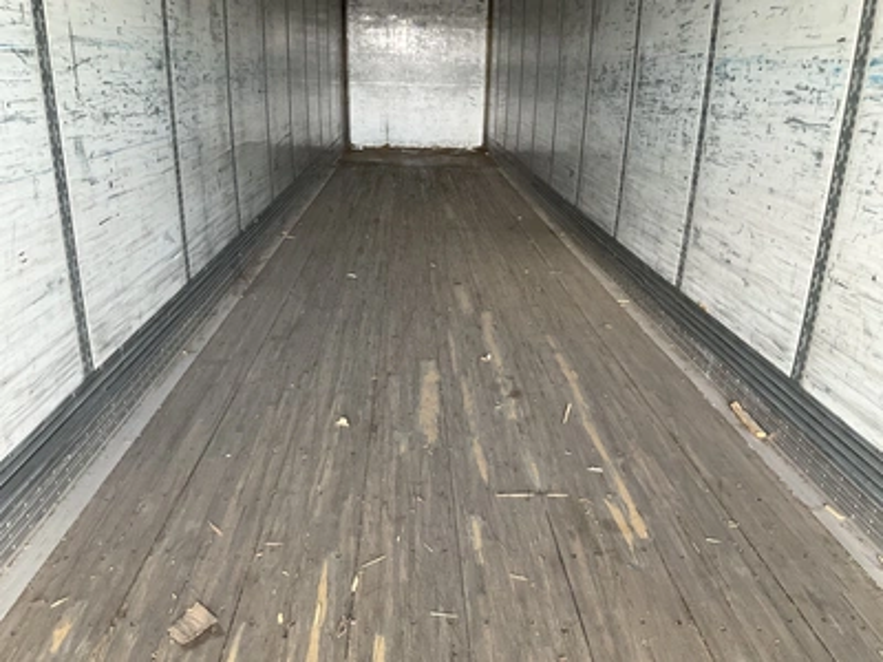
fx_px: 740
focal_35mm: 29
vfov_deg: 48.2
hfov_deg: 61.7
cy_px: 331
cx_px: 442
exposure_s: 1/67
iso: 64
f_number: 1.8
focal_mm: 3
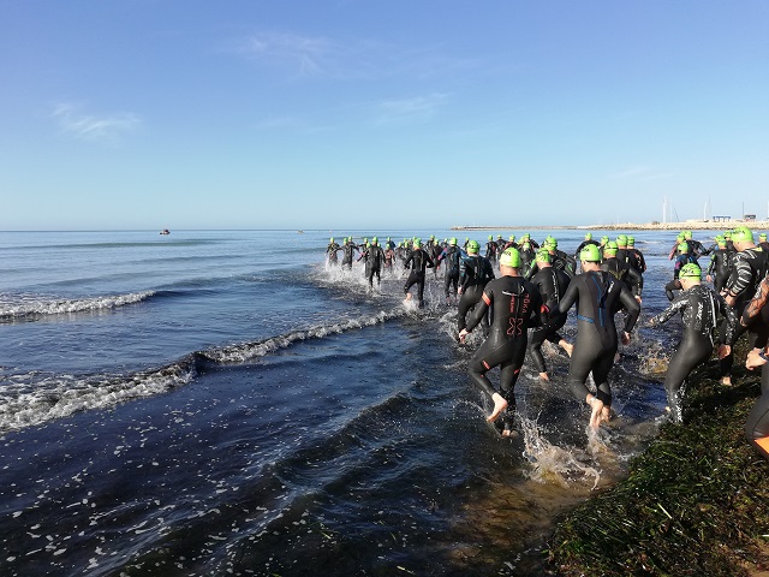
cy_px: 288
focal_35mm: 26
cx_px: 384
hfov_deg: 67.3
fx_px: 578
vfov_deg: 53.1
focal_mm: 3.81
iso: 50
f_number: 2.2
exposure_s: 1/792
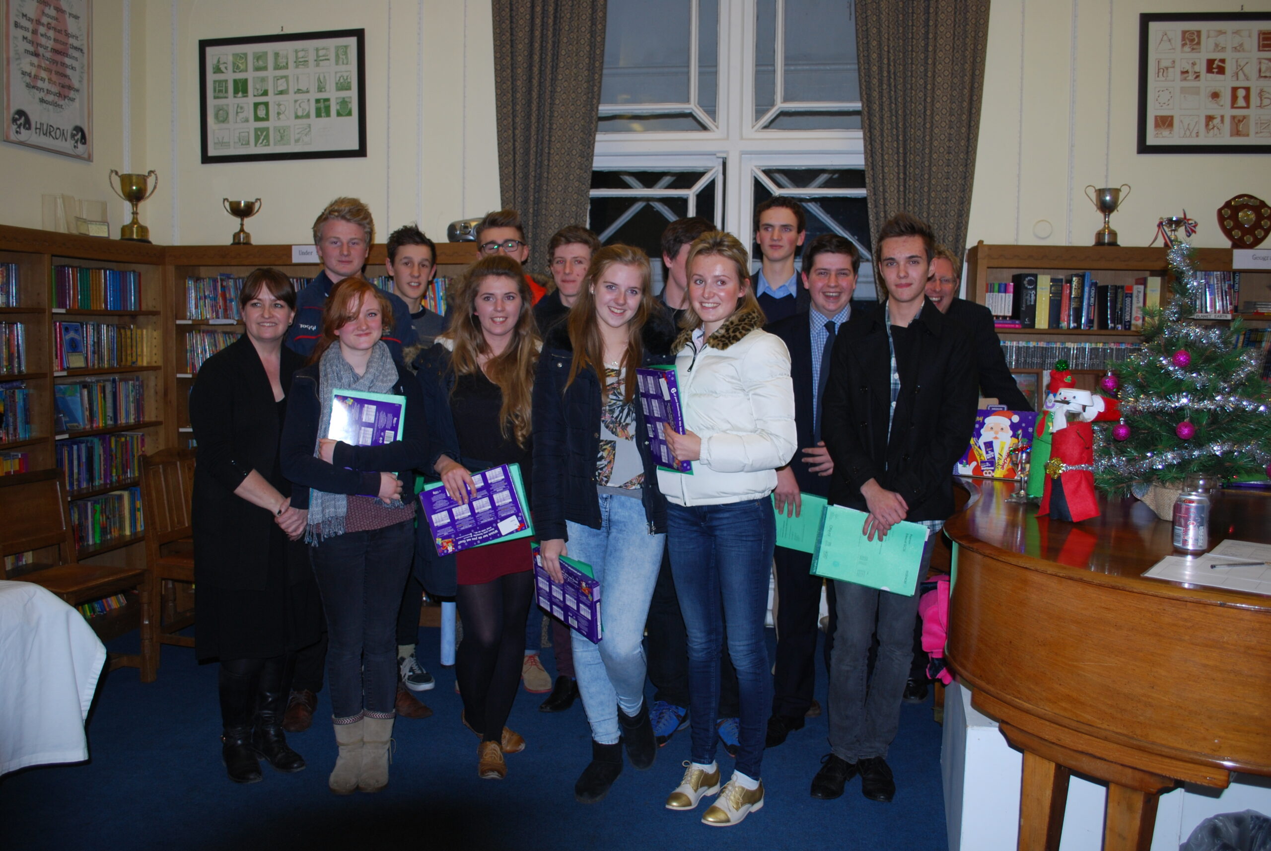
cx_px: 636
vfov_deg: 43.7
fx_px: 1060
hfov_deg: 61.9
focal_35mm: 30
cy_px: 426
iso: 200
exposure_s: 1/60
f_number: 3.8
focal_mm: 20
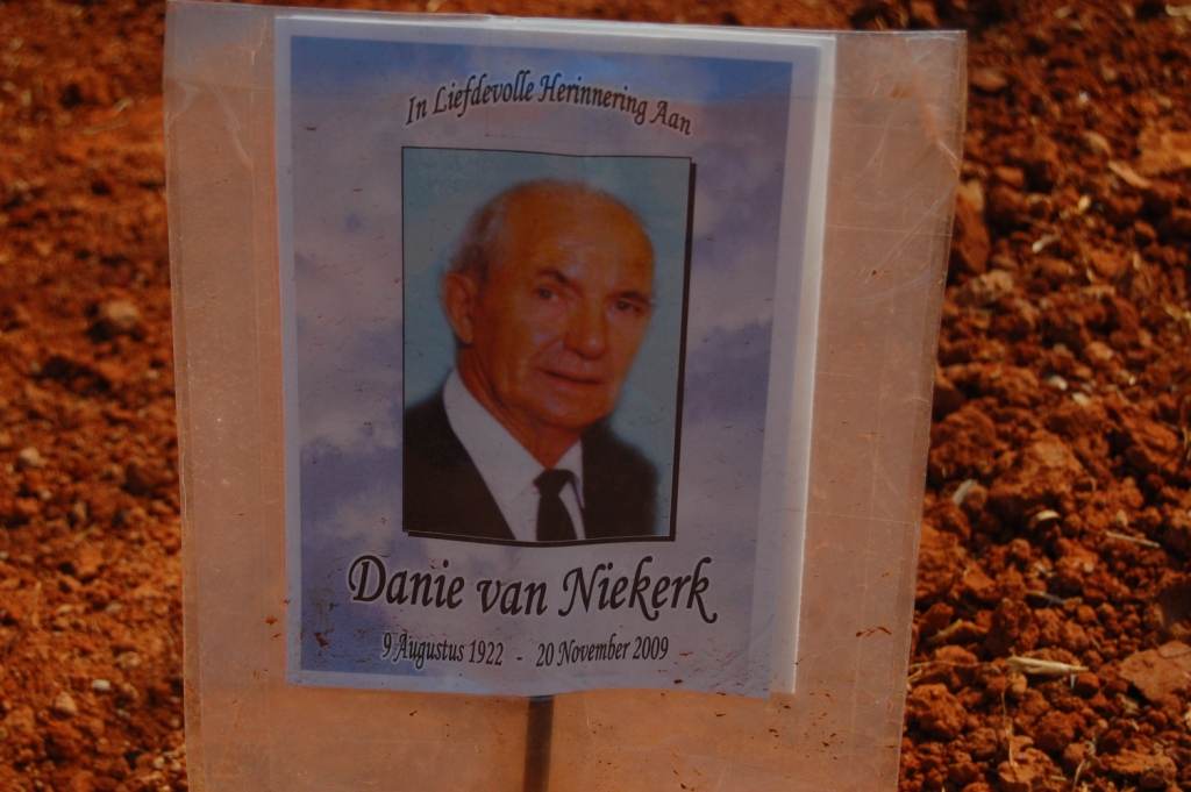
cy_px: 396
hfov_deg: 24.6
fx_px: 2727
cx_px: 596
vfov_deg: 16.5
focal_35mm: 82
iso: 400
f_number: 7.1
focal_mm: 55
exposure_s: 1/1600
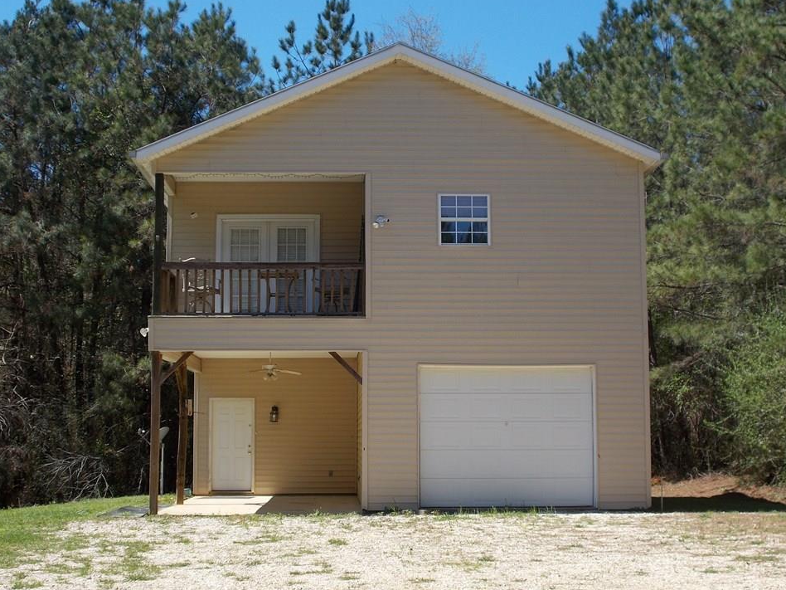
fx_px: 1226
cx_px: 395
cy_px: 299
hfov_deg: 35.5
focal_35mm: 54
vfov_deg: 27.0
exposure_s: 1/400
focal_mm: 9
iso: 80
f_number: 4.5
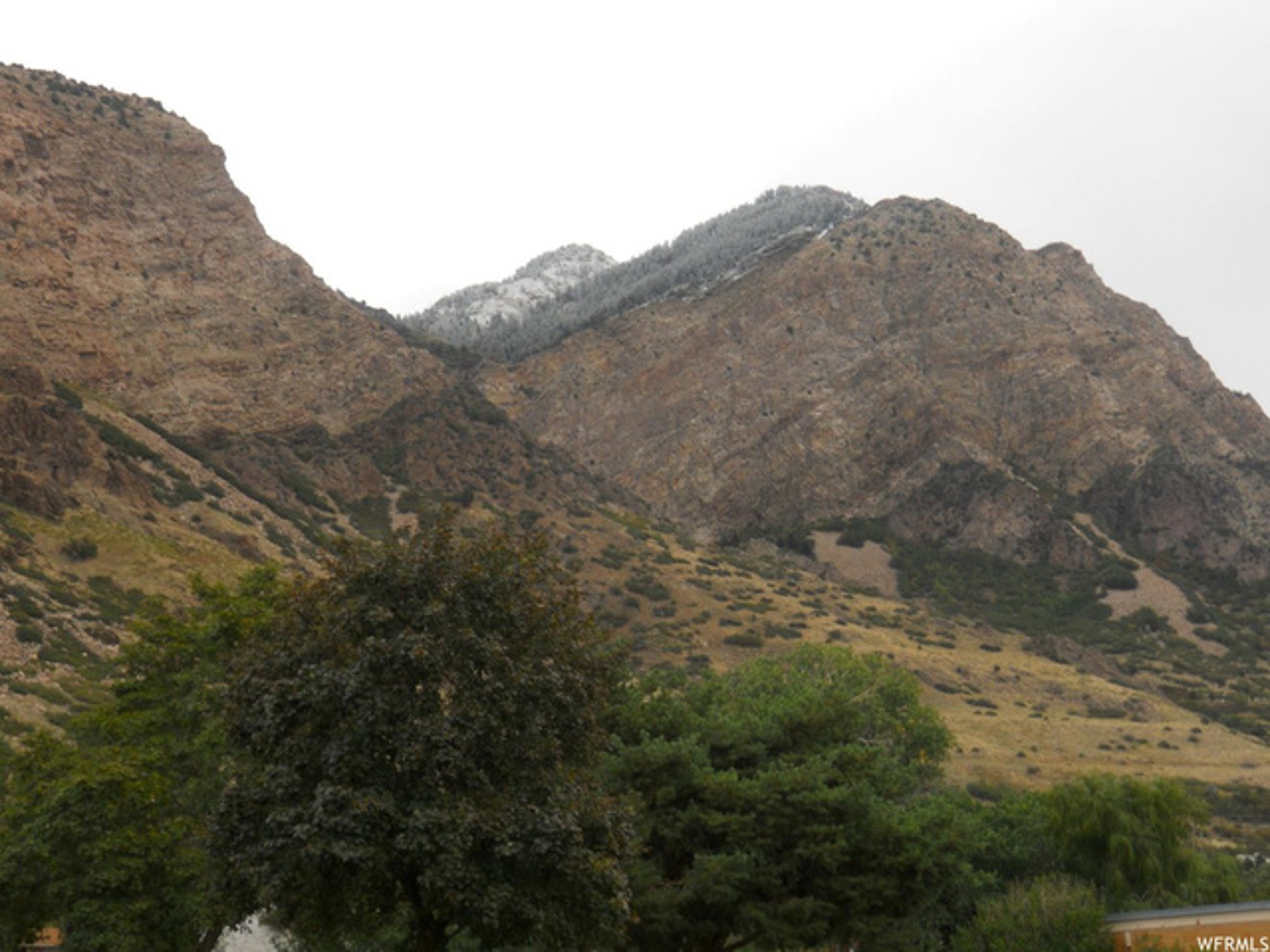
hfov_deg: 30.7
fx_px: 2311
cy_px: 476
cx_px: 635
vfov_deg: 23.3
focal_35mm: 63
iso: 80
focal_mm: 11.2
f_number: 4
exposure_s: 1/250
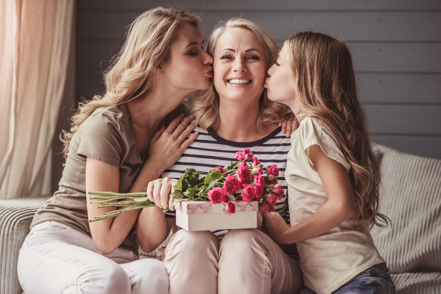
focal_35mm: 120
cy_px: 147
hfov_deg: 17.1
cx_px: 220
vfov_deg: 11.4
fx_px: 1470
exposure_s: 1/800
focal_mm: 120
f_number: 2.8
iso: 640
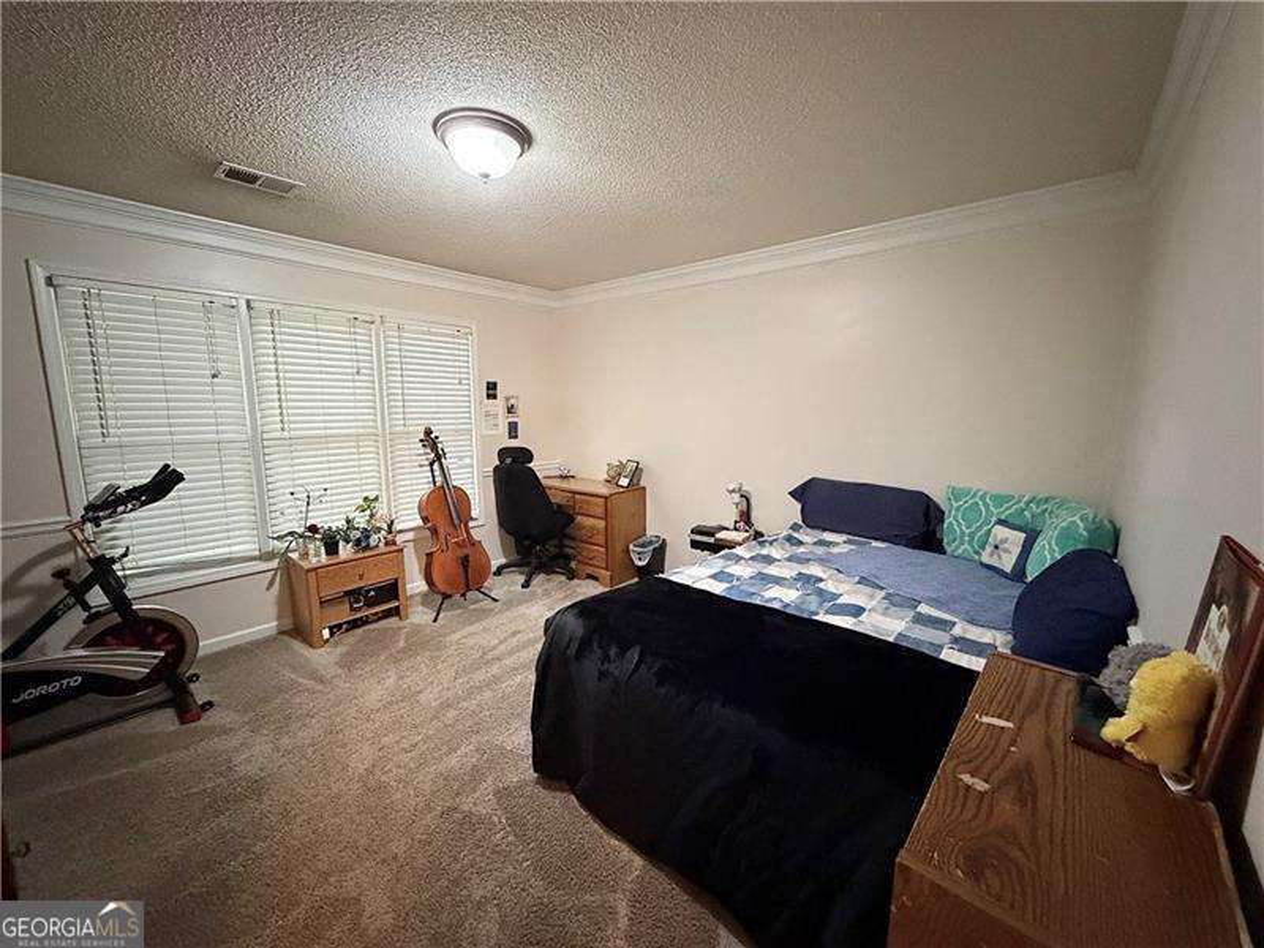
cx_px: 632
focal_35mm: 14
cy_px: 474
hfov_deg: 102.1
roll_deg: -0.3
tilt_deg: -8.7
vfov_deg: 85.7
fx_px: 511
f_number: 2.2
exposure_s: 1/40
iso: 1000
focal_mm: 2.22
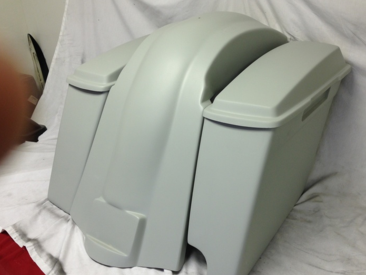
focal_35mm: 38
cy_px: 148
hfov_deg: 48.9
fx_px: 402
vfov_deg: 37.7
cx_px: 207
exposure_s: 1/24
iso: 50
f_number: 2.4
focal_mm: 4.12
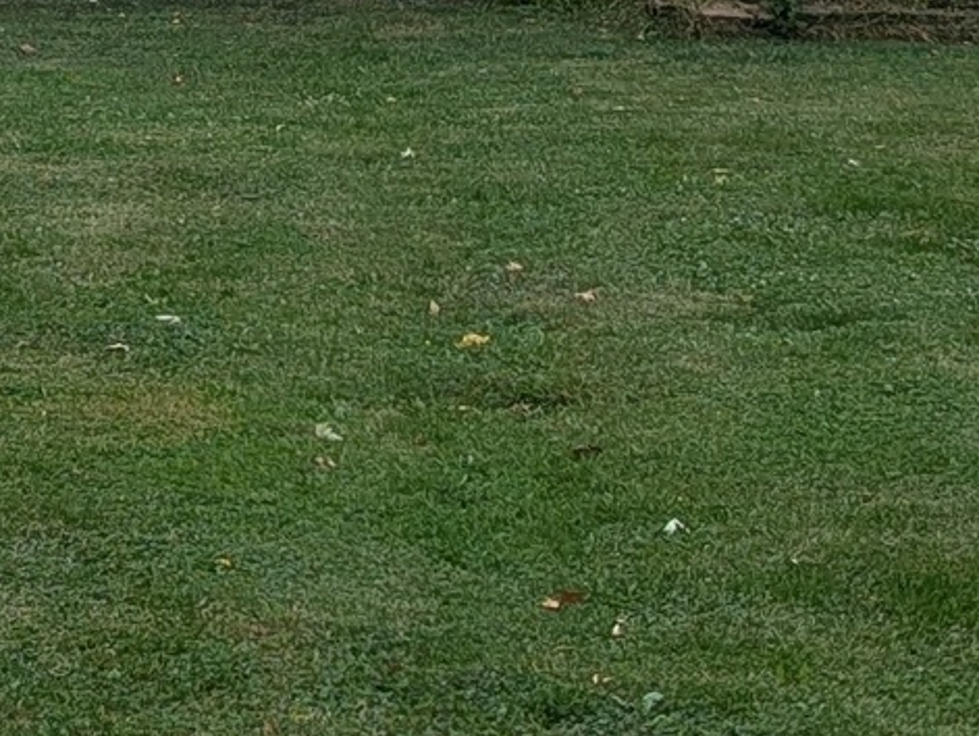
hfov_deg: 12.6
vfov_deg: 9.2
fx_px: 4415
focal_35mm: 156
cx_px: 218
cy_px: -435
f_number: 1.85
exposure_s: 1/1110
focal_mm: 6.81
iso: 49
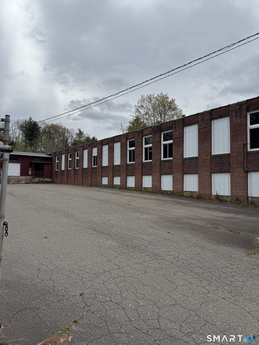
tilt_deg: +4.0
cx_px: 130
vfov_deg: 71.6
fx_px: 239
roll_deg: -1.1
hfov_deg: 56.8
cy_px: 172
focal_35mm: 24
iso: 80
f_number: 1.78
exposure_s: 1/6410
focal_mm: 6.76
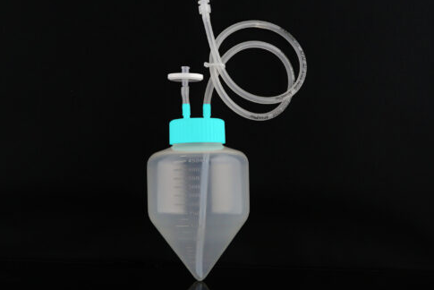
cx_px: 189
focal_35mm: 52
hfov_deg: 38.1
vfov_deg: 26.0
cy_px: 119
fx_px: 627
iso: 400
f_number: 8
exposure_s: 1/40
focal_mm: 28
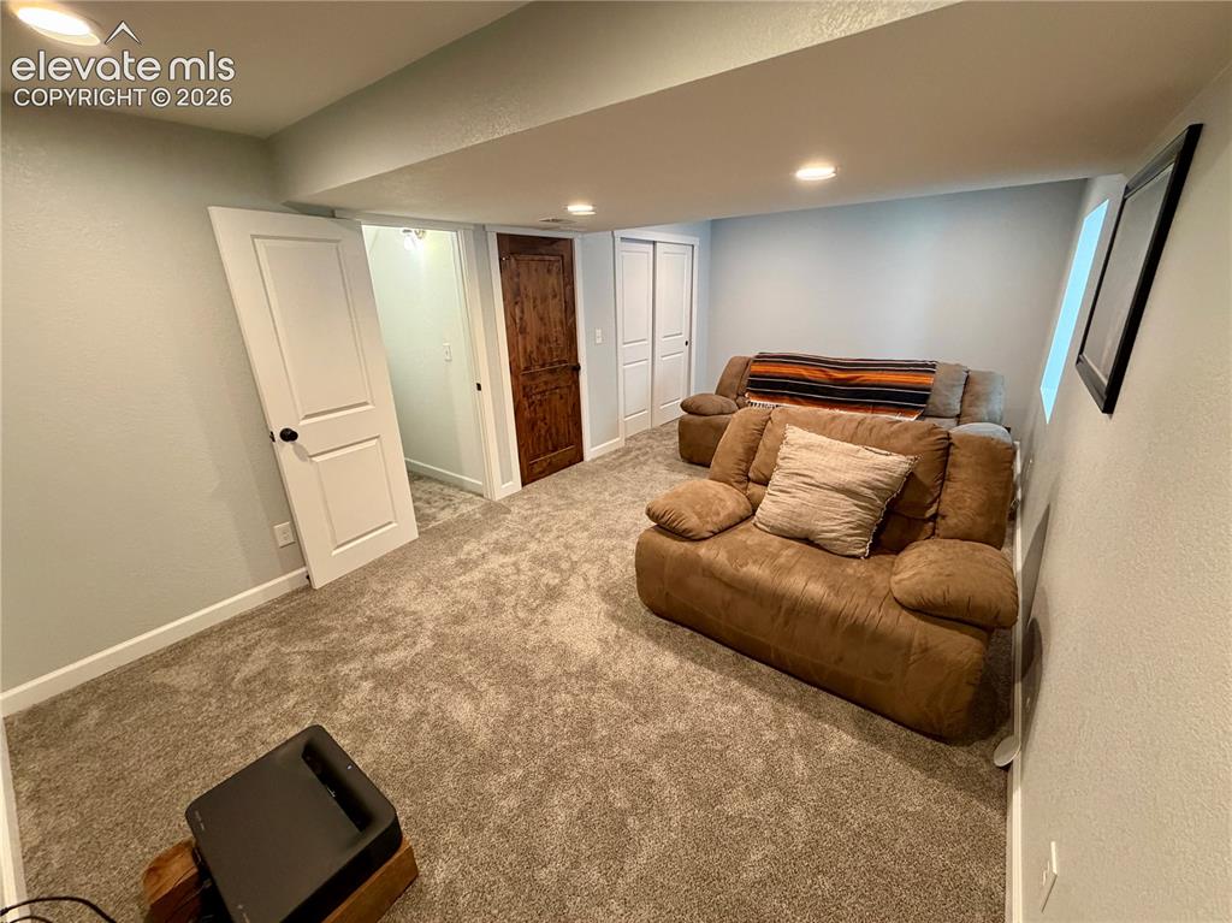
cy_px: 462
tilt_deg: -20.1
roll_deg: +2.4
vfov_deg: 85.6
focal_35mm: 14
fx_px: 498
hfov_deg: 102.1
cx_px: 616
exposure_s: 1/60
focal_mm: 2.22
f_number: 2.2
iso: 320
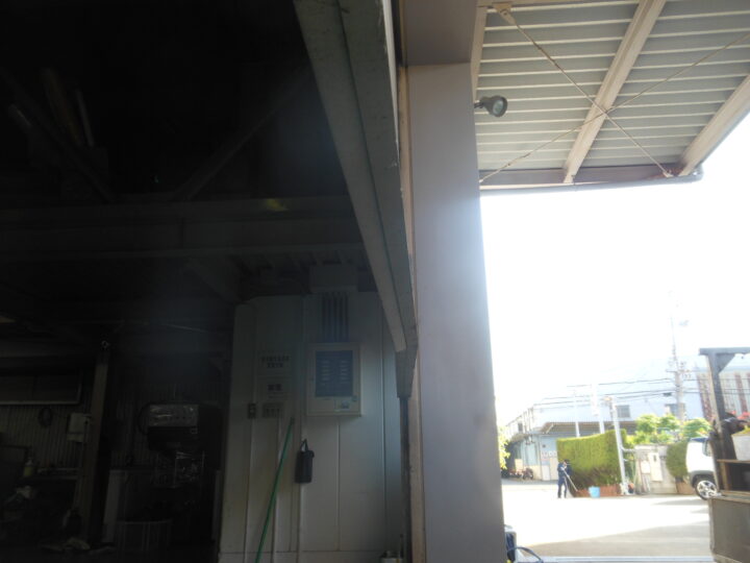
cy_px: 282
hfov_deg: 69.4
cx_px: 375
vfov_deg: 54.9
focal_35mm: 25
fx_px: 542
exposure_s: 1/125
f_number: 3.2
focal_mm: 4.5
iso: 80
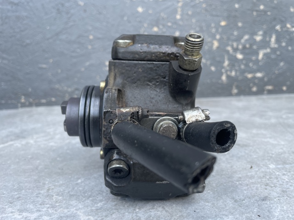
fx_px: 221
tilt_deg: -7.9
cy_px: 110
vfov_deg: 53.0
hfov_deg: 67.3
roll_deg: +3.7
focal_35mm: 26
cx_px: 147
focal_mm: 4.2
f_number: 1.6
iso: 32
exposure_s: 1/121
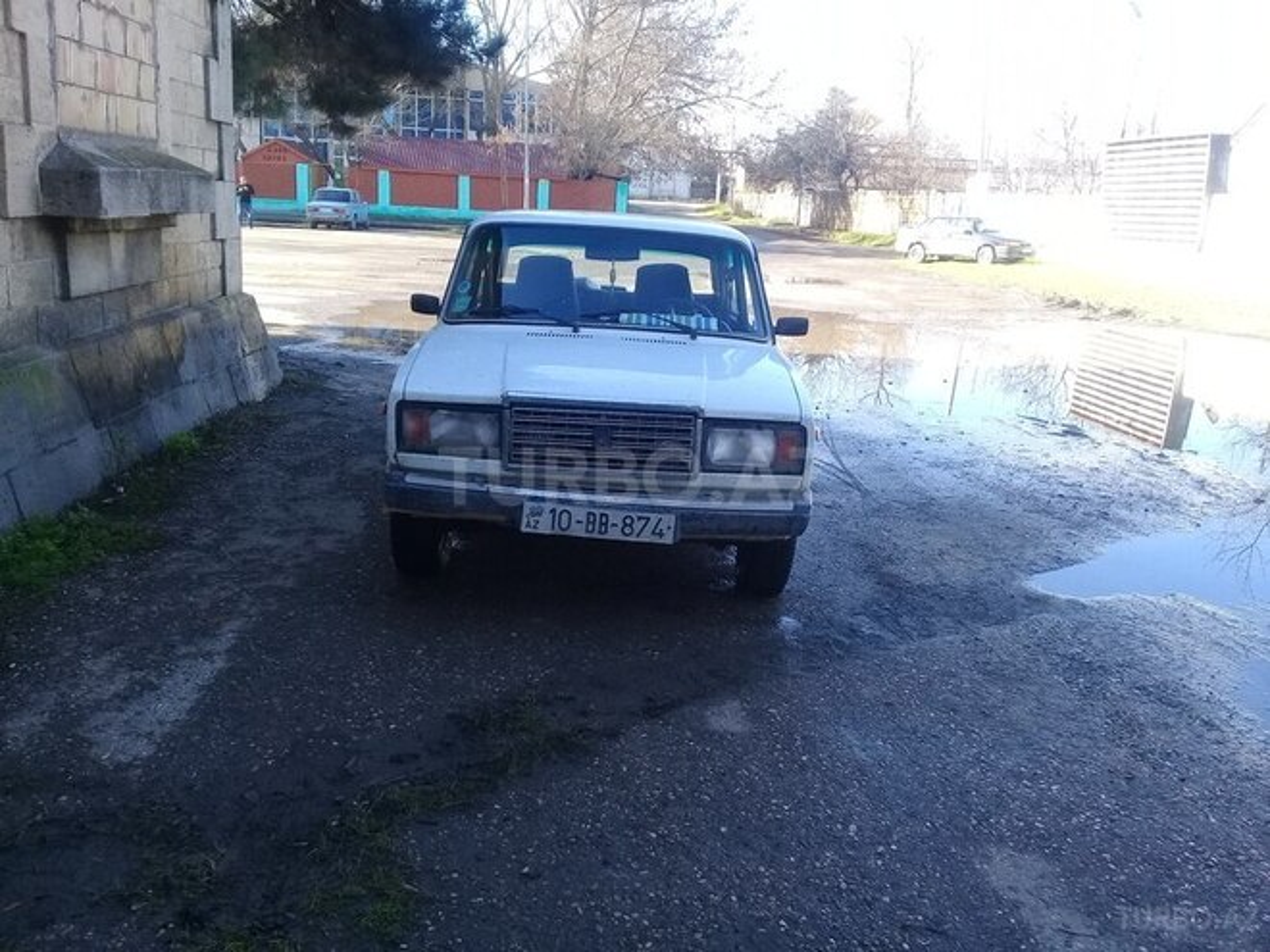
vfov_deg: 45.4
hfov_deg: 58.4
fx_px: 1137
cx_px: 635
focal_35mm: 31
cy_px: 476
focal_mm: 3.3
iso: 50
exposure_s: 1/185
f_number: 2.2
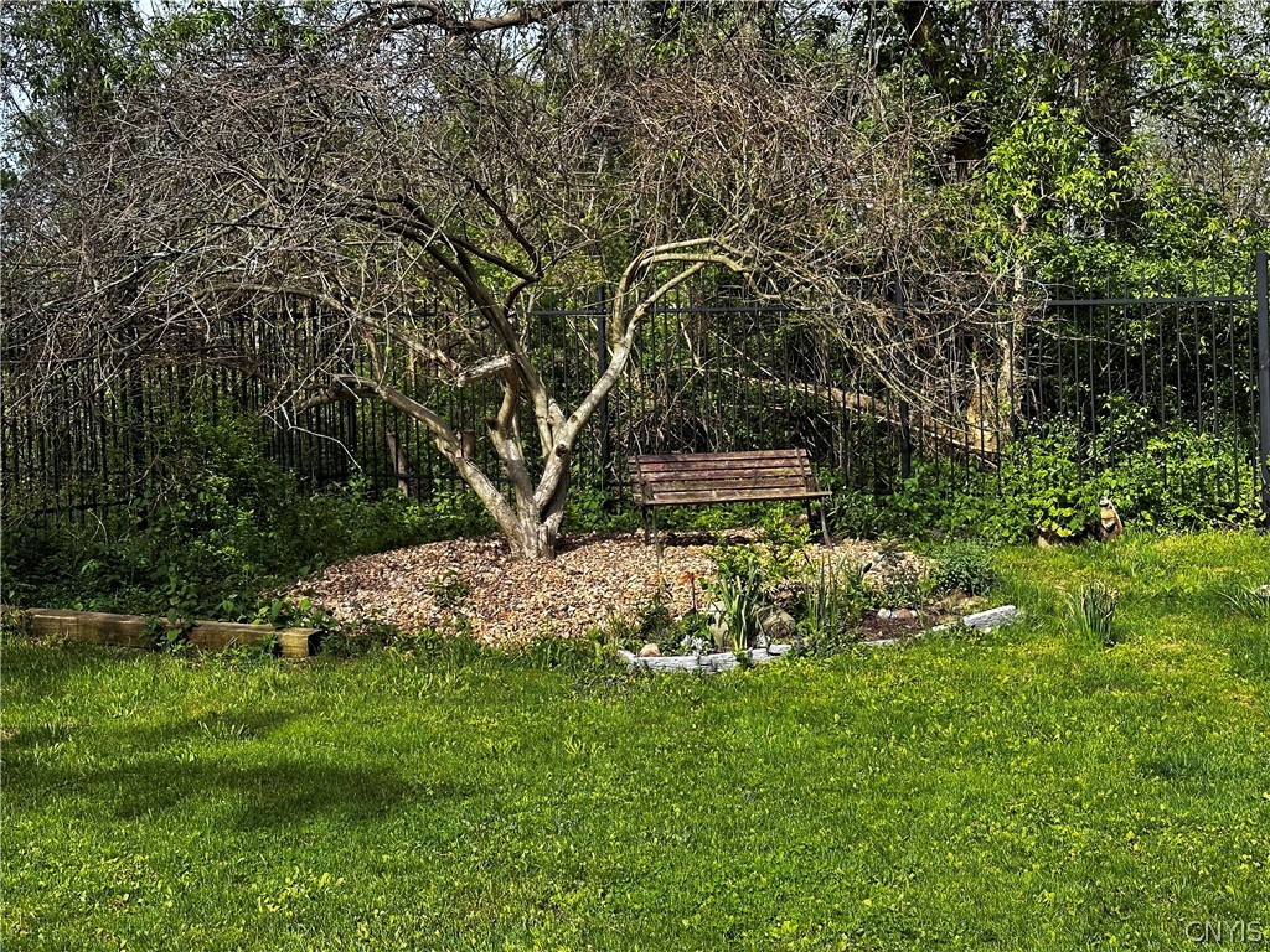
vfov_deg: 30.3
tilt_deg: -0.2
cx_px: 635
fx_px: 1761
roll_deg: +1.3
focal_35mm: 48
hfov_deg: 39.7
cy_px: 476
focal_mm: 6.86
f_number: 1.78
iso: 64
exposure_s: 1/1376
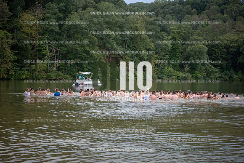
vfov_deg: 19.5
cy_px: 82
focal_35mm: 70
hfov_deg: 28.8
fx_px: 475
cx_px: 122
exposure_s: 1/400
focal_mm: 70
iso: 160
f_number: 3.2
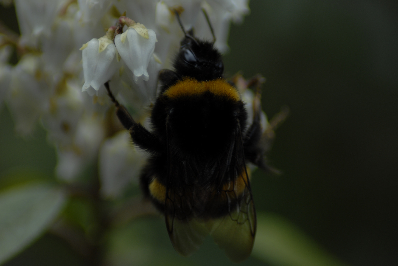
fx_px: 4981
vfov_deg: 3.1
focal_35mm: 450
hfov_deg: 4.6
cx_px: 199
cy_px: 133
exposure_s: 1/400
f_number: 5.6
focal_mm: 300
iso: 200
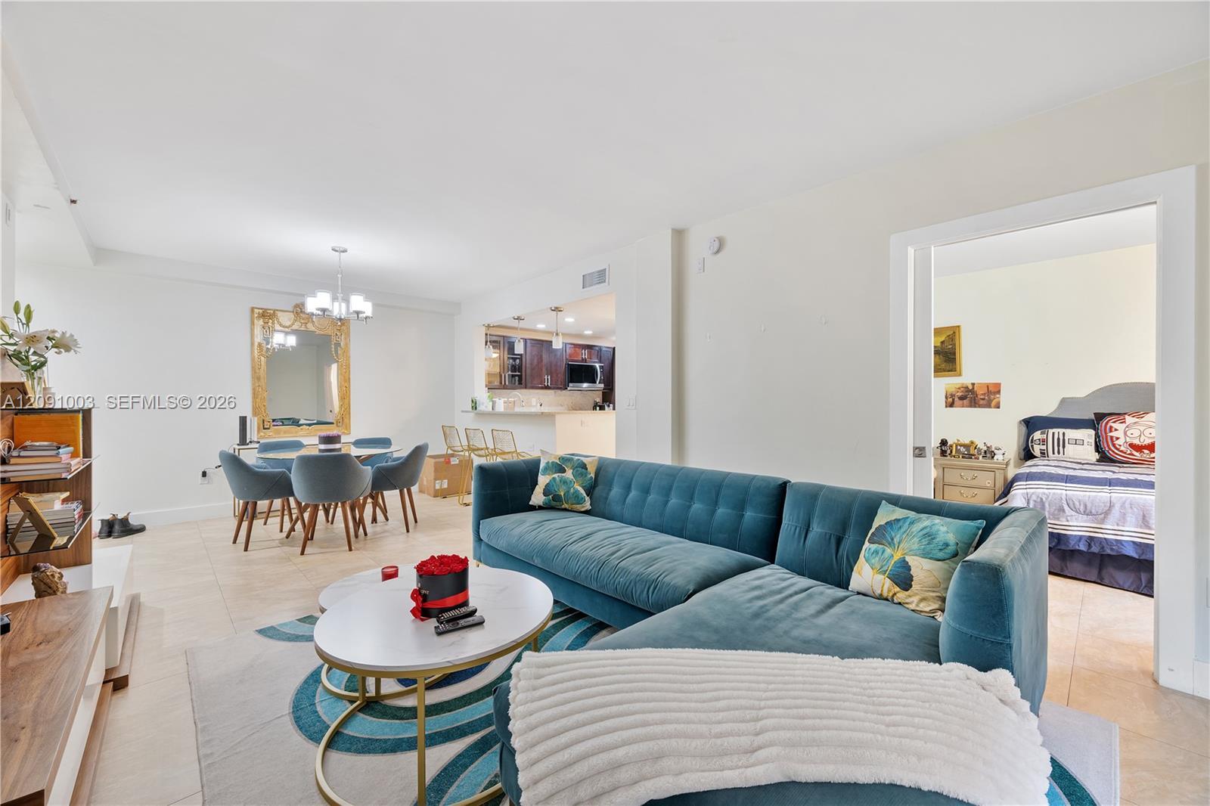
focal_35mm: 14
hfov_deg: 104.3
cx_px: 605
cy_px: 403
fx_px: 470
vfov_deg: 81.2
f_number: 8
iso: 320
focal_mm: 14
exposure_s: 2
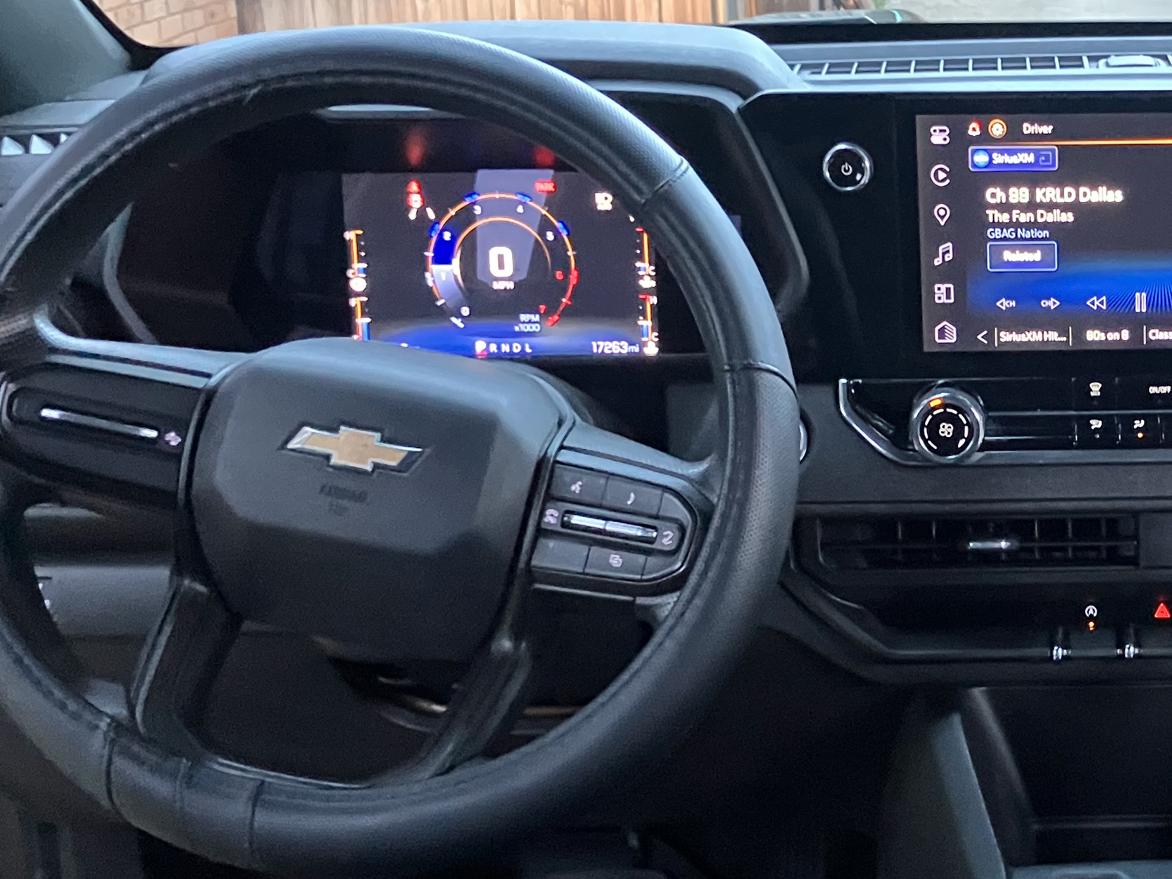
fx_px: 2065
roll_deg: -0.2
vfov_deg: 24.0
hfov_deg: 29.9
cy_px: 525
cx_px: 1128
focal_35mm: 61
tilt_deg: -19.2
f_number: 1.8
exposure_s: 1/30
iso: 500
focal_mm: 3.99
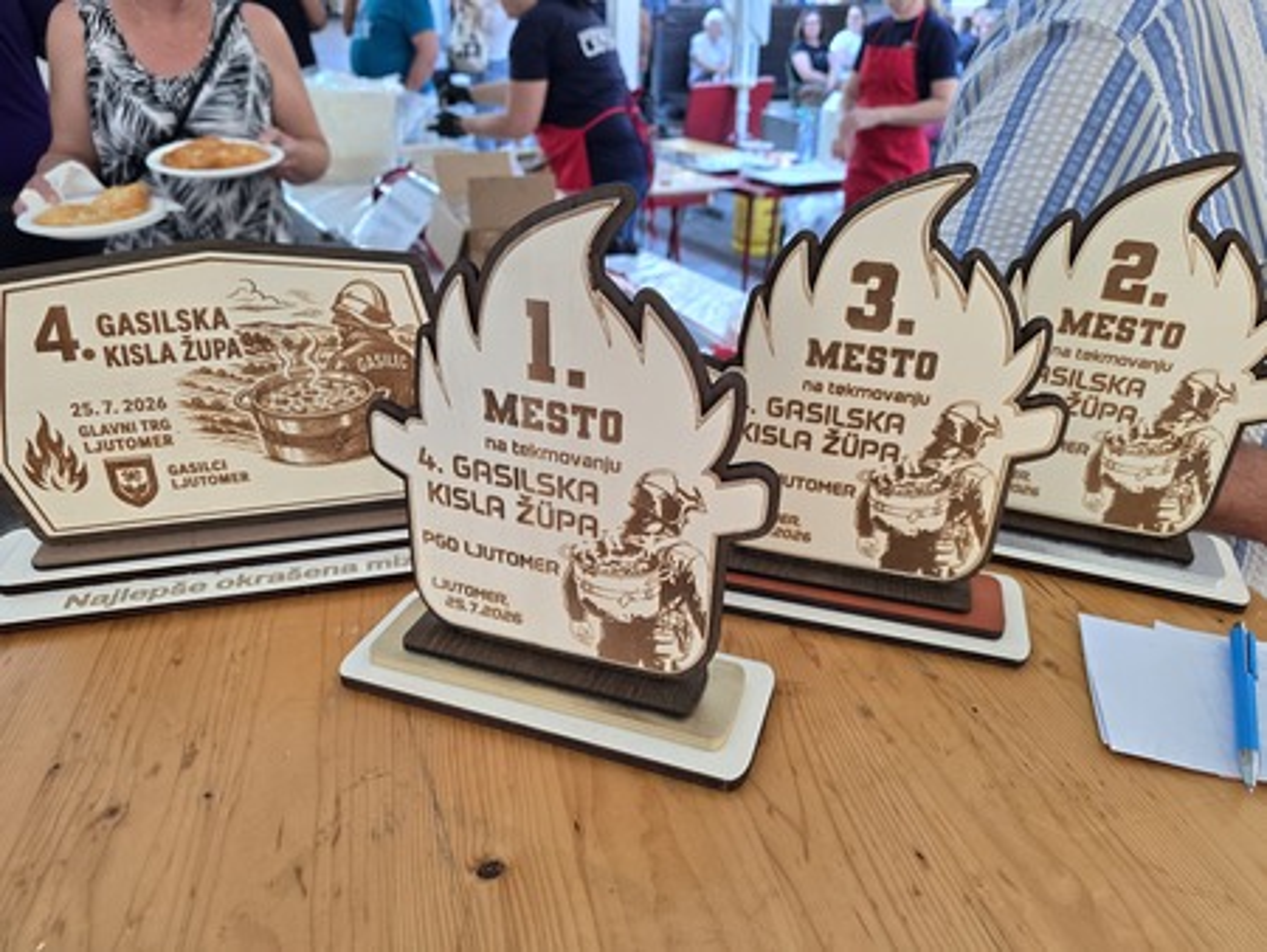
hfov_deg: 73.9
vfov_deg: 58.9
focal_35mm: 23
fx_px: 842
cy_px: 476
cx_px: 634
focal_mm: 6.3
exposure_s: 1/180
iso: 160
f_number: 1.7
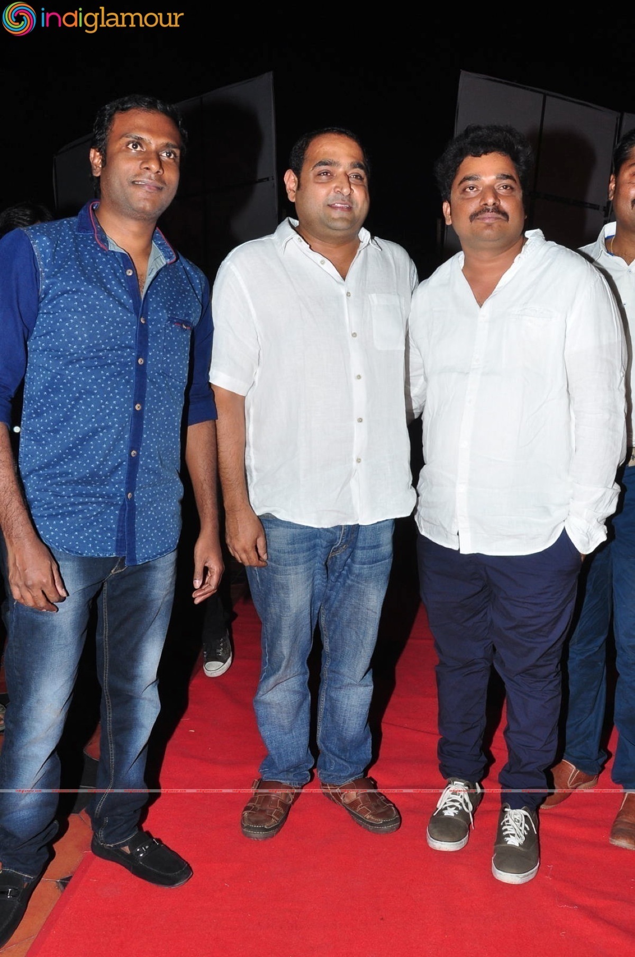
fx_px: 717
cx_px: 318
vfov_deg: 67.5
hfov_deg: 47.8
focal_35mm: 27
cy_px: 478
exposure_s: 1/125
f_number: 11
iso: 500
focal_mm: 18
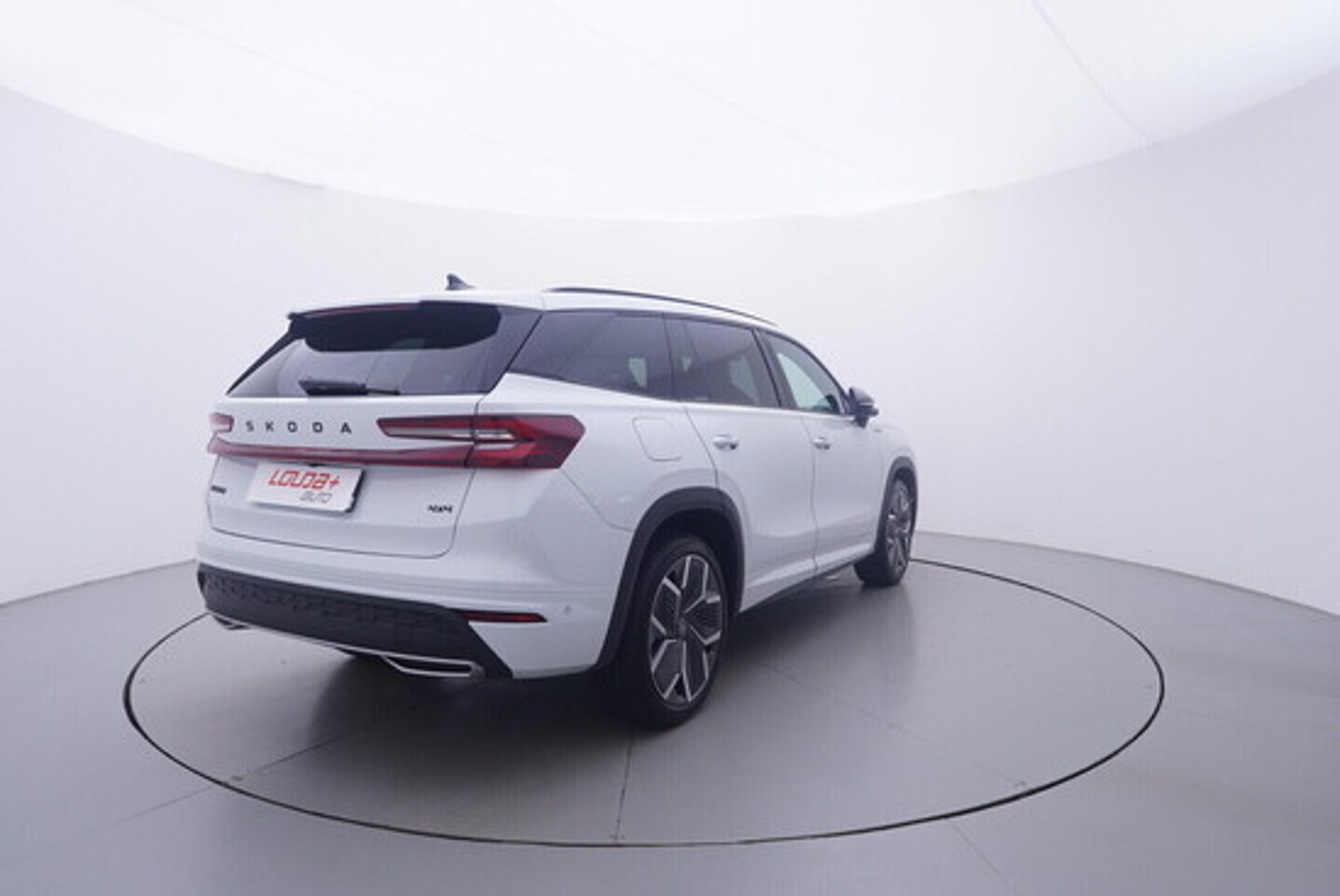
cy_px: 448
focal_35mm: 22
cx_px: 670
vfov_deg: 56.2
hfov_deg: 77.3
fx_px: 838
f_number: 5
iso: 200
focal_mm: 15
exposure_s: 1/80
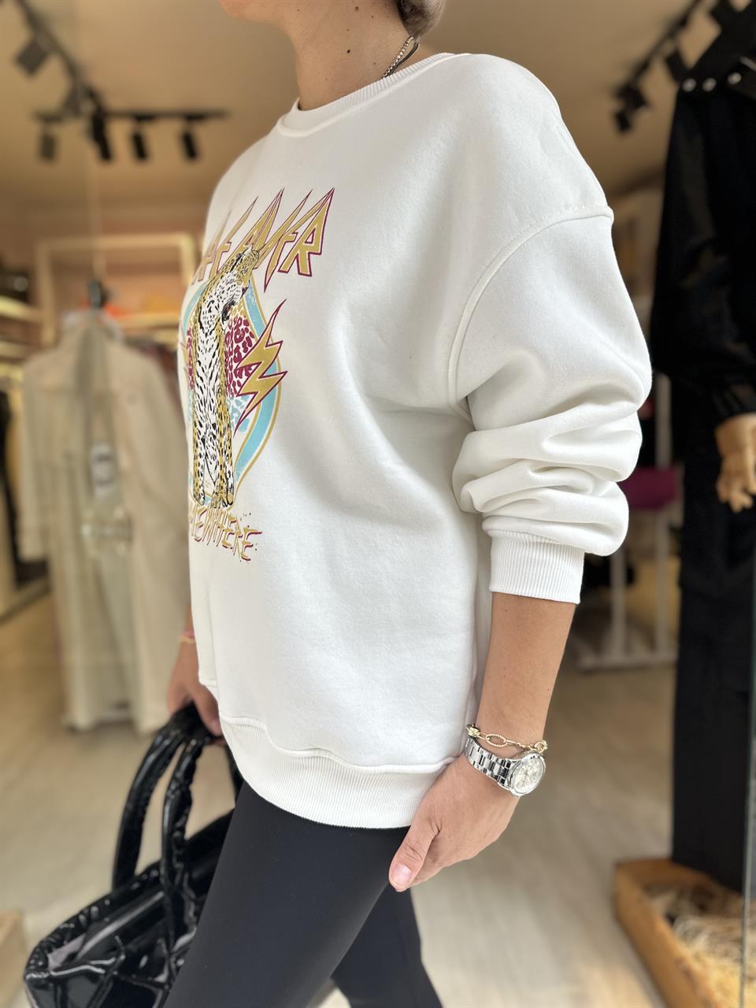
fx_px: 699
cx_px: 378
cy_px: 504
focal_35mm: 24
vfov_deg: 71.6
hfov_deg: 56.8
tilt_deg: -7.5
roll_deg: +2.9
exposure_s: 1/298
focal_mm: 6.86
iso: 80
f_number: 1.78
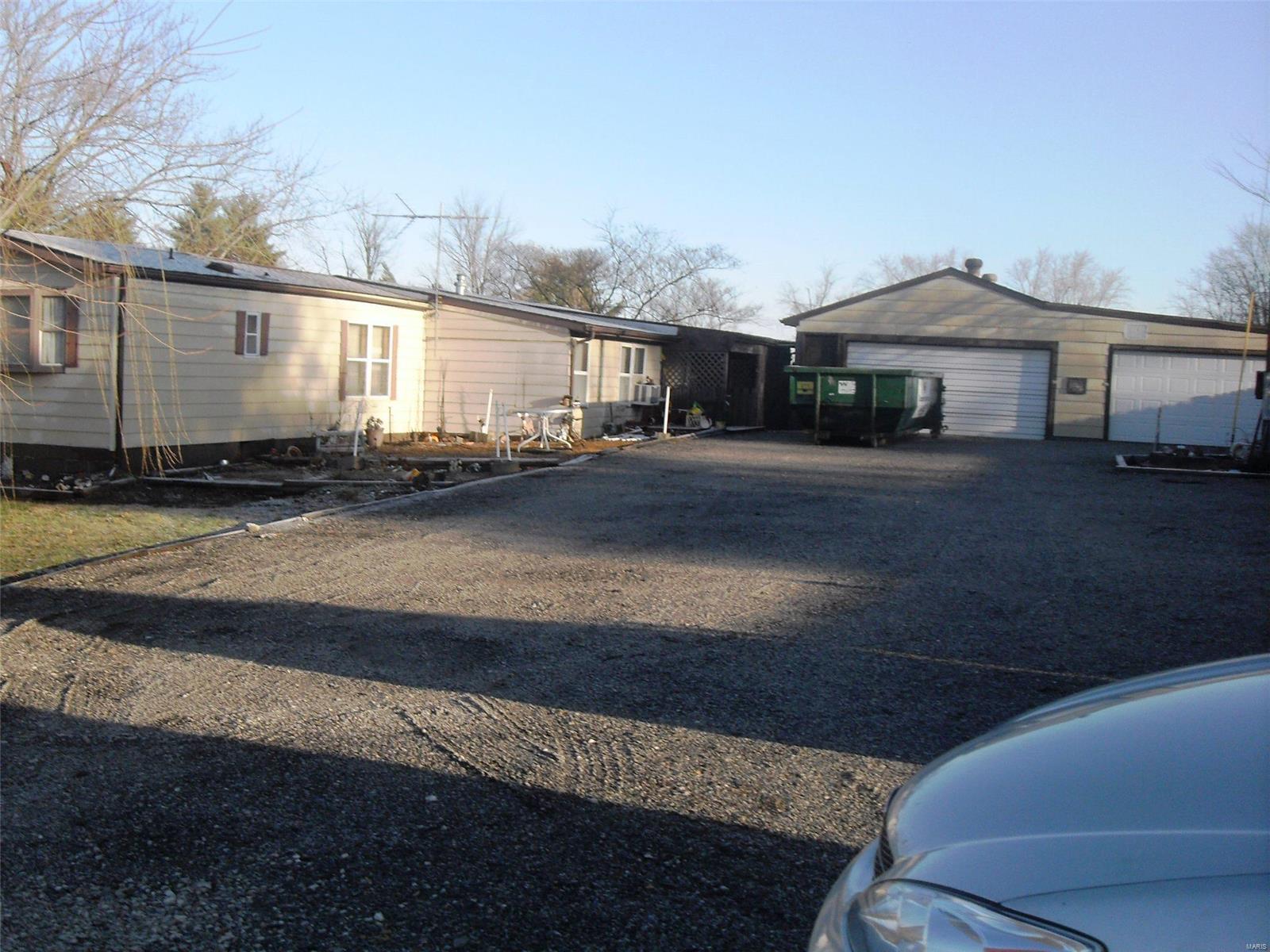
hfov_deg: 50.1
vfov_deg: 38.7
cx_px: 635
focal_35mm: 37
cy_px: 476
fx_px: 1357
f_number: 8.9
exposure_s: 1/60
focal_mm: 6.3
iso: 80
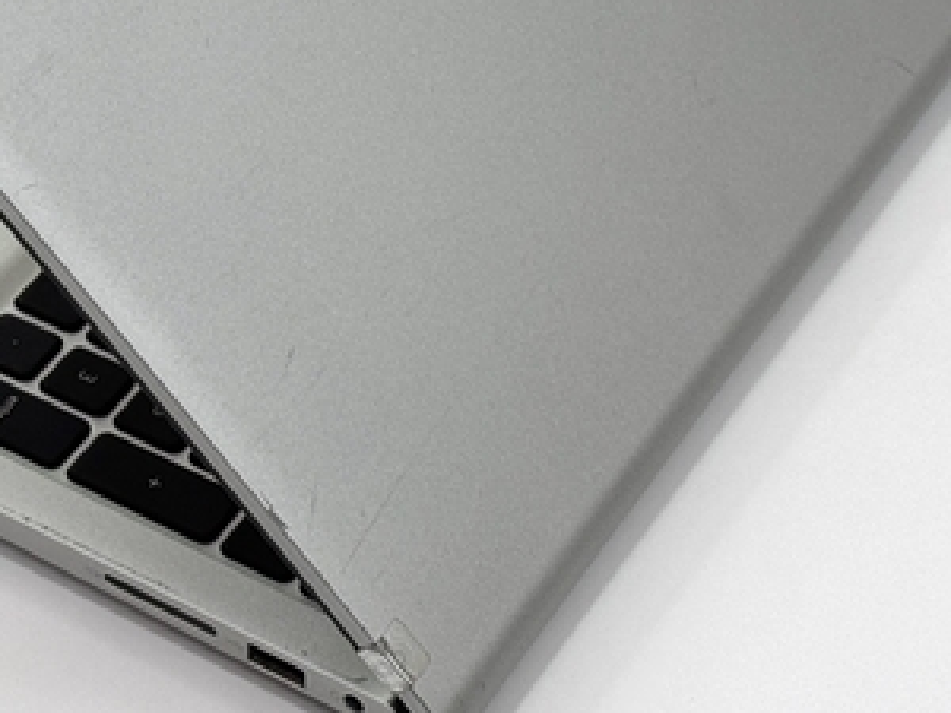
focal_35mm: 128
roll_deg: +2.3
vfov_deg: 11.4
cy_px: -105
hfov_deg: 15.4
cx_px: 279
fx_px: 3517
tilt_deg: -38.2
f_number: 1.78
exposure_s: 1/157
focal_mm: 6.76
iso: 50
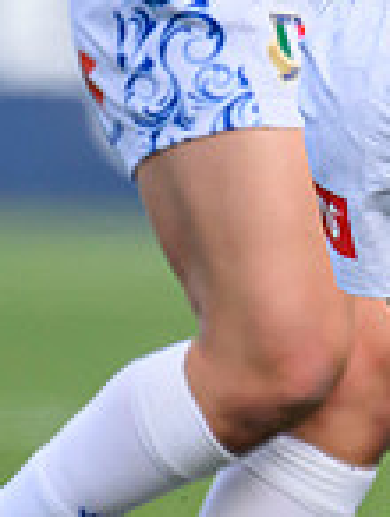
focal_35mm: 4211
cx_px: 1370
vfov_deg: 0.5
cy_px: 277
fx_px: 63074
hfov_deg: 0.4
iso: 500
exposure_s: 1/1600
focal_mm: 560
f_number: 4
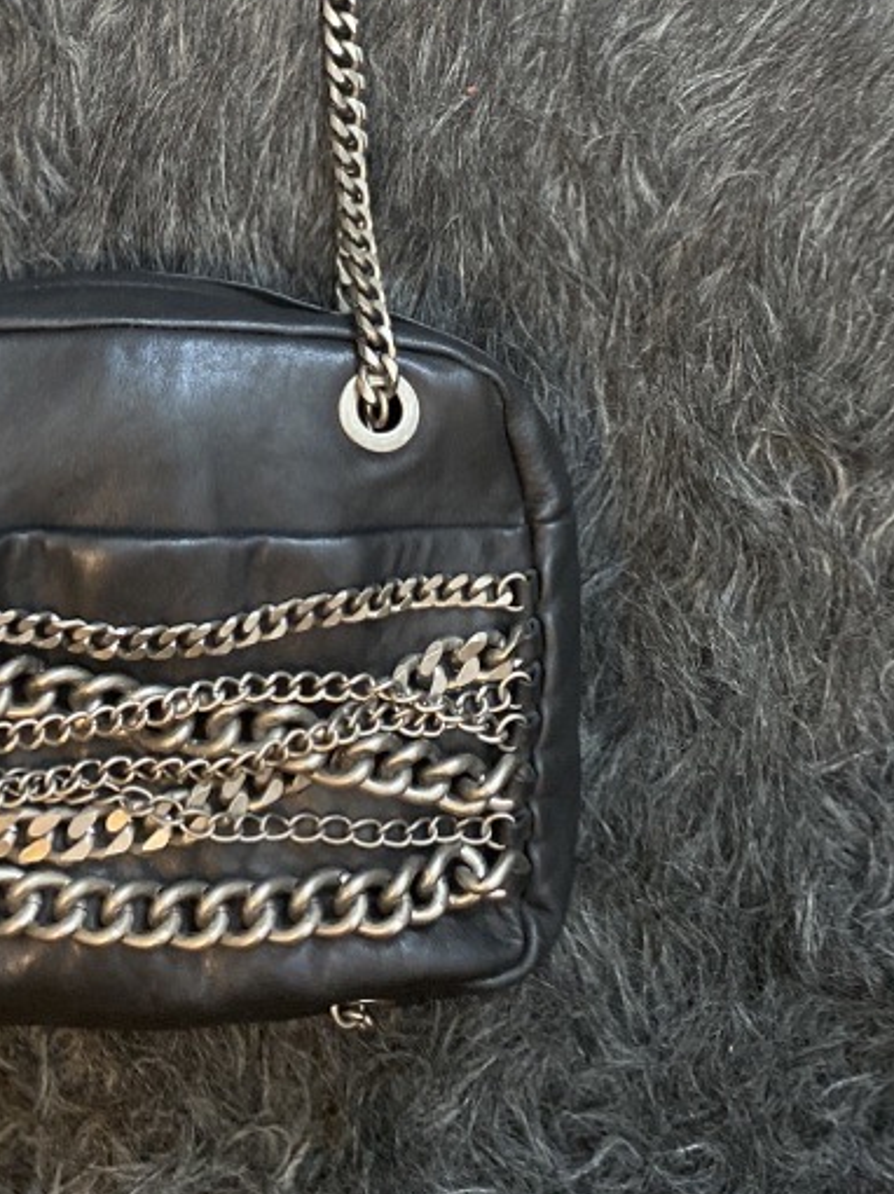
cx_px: 143
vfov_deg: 35.0
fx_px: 1758
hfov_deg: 27.8
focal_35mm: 51
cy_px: 87
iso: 640
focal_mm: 4.25
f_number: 1.8
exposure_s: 1/25
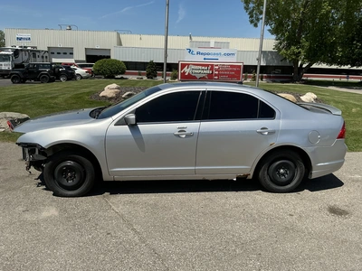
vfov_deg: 49.7
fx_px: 293
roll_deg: -2.7
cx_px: 181
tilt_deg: -11.8
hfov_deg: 63.4
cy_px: 136
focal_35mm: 28
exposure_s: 1/2959
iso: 25
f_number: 1.8
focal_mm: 3
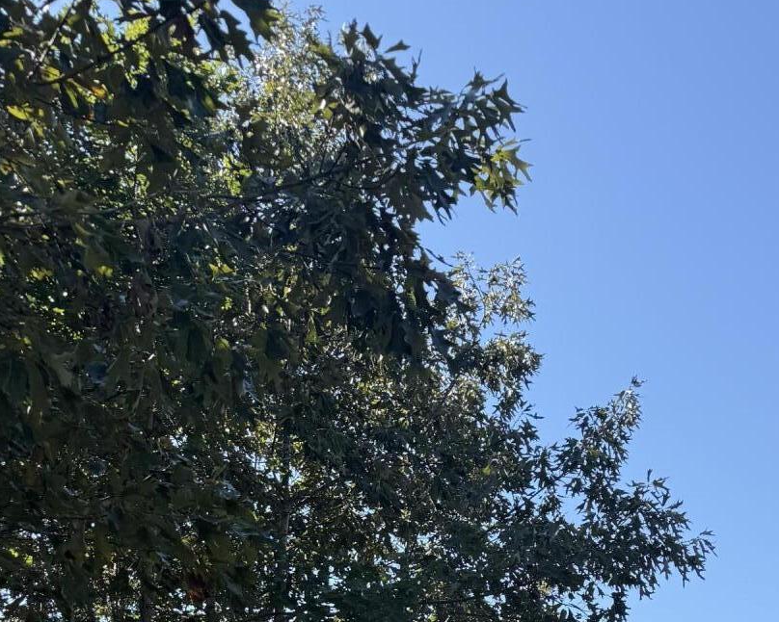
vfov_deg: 22.5
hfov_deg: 31.5
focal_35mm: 58
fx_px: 1337
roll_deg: +0.9
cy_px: 877
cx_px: 642
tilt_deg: +3.5
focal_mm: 6.76
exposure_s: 1/2232
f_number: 1.78
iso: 80
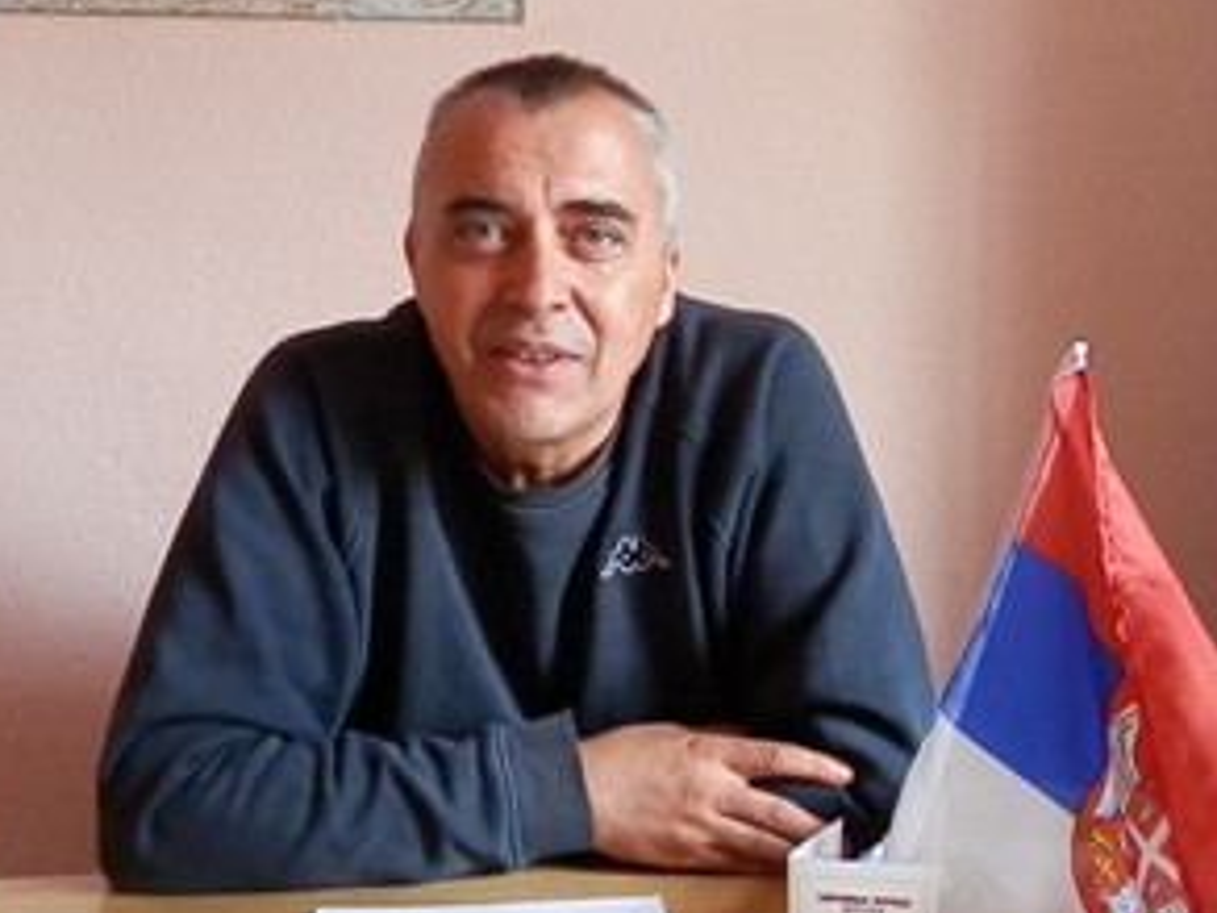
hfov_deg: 41.2
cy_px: 475
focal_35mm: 46
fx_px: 1617
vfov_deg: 31.5
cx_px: 688
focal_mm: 5.5
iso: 640
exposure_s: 1/30
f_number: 3.3
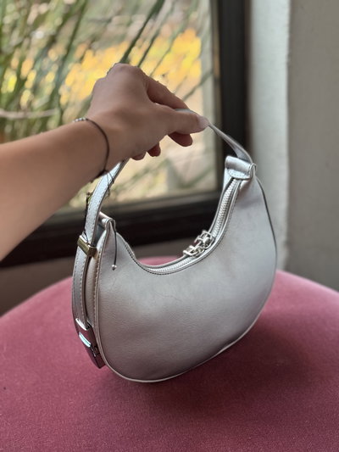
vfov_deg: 36.8
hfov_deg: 28.0
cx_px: 170
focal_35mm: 52
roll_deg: +3.7
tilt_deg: -27.0
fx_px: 679
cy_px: 226
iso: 125
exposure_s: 1/60
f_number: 1.6
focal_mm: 5.96
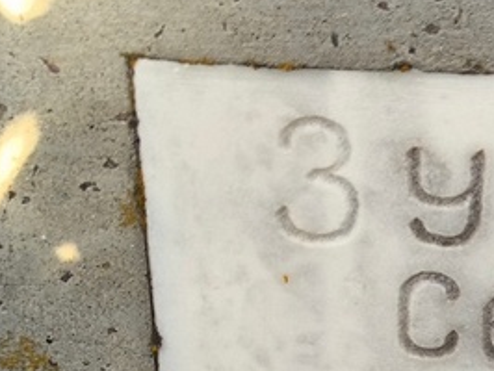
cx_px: 593
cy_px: 399
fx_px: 2143
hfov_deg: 12.8
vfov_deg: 9.8
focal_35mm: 150
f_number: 1.7
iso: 50
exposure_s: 1/147
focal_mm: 4.71
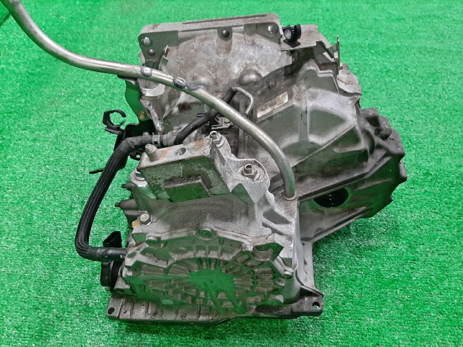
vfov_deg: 53.1
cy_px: 174
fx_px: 348
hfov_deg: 67.3
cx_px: 232
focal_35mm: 26
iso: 158
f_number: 1.7
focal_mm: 3.93
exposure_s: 1/50
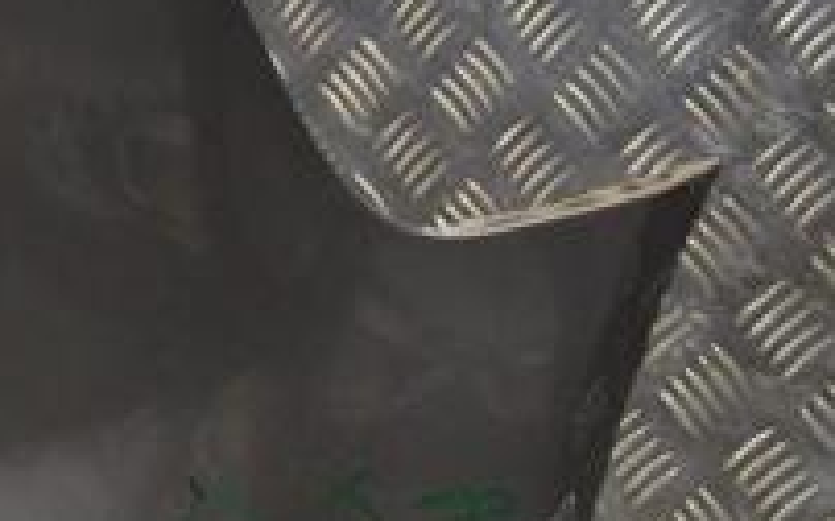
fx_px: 2479
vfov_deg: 11.8
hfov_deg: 18.1
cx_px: -190
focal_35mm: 109
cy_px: 542
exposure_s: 1/250
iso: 3200
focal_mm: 24
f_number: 9
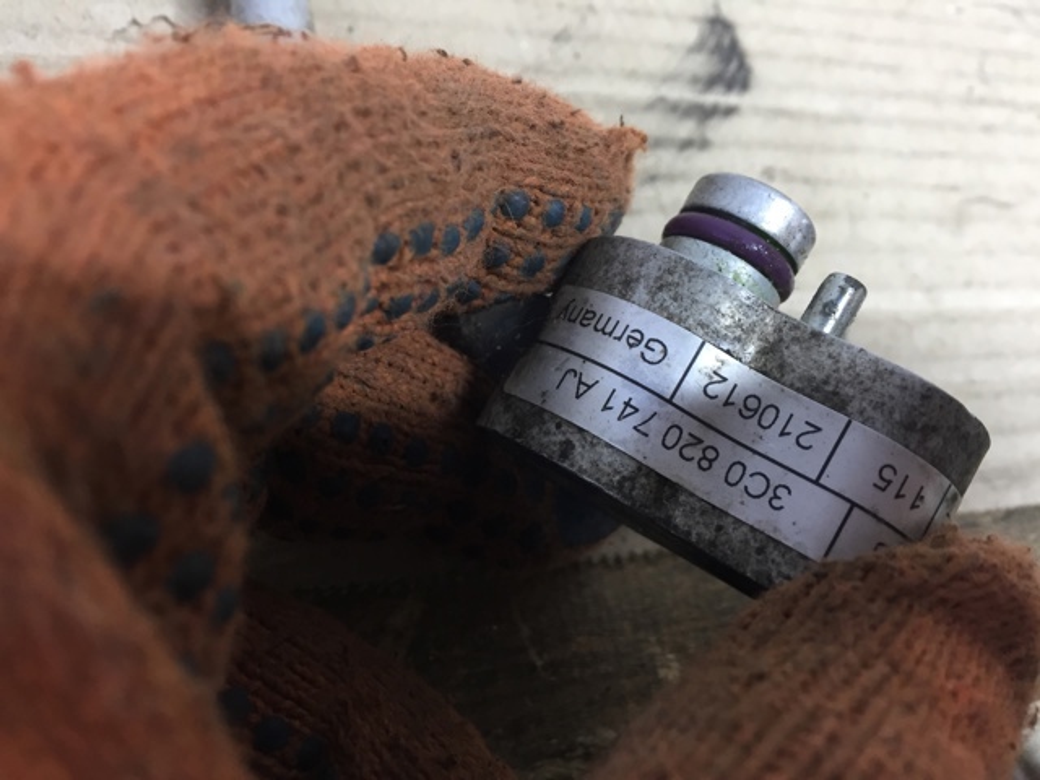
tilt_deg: -61.3
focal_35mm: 29
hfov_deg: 61.7
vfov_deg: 48.2
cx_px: 520
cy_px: 390
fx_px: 871
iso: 100
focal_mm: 4.15
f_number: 2.2
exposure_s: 1/33
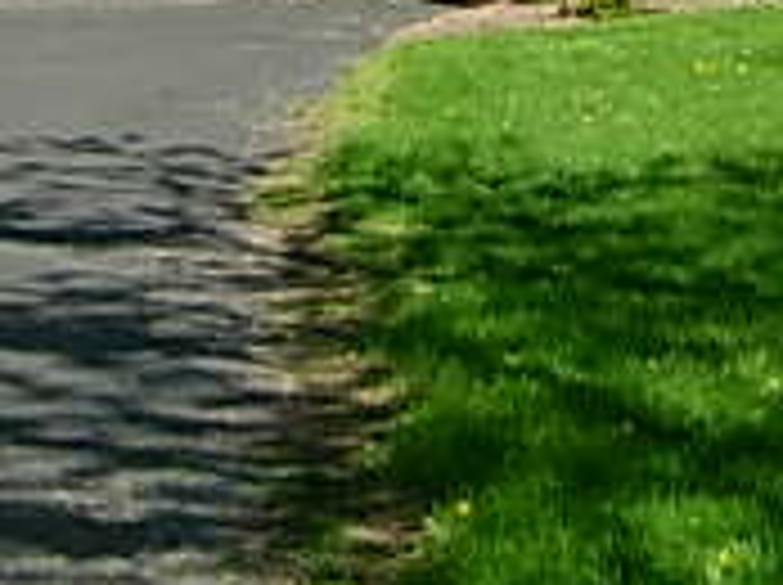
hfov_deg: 14.1
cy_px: -418
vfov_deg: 10.1
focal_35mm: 140
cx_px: 216
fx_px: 3162
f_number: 4.8
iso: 79
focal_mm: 7.8
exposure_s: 1/497
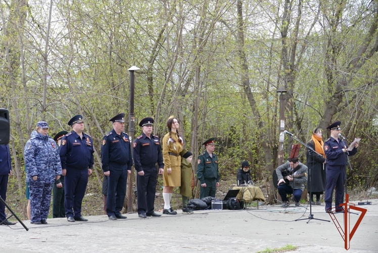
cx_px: 189
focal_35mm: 105
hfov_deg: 19.4
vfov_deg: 13.1
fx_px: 1103
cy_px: 126
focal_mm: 38.48
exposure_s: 1/200
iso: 125
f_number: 3.9
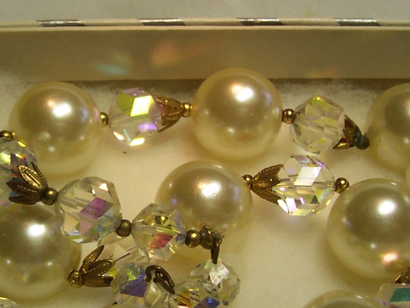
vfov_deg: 18.9
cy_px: 163
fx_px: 924
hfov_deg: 24.7
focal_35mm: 78
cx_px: 99
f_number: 2.8
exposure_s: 1/180
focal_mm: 5.6
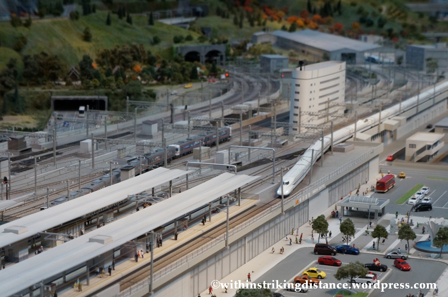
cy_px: 148
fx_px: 1025
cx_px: 224
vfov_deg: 16.5
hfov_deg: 24.6
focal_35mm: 82
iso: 2500
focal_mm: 55
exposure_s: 1/160
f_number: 5.6
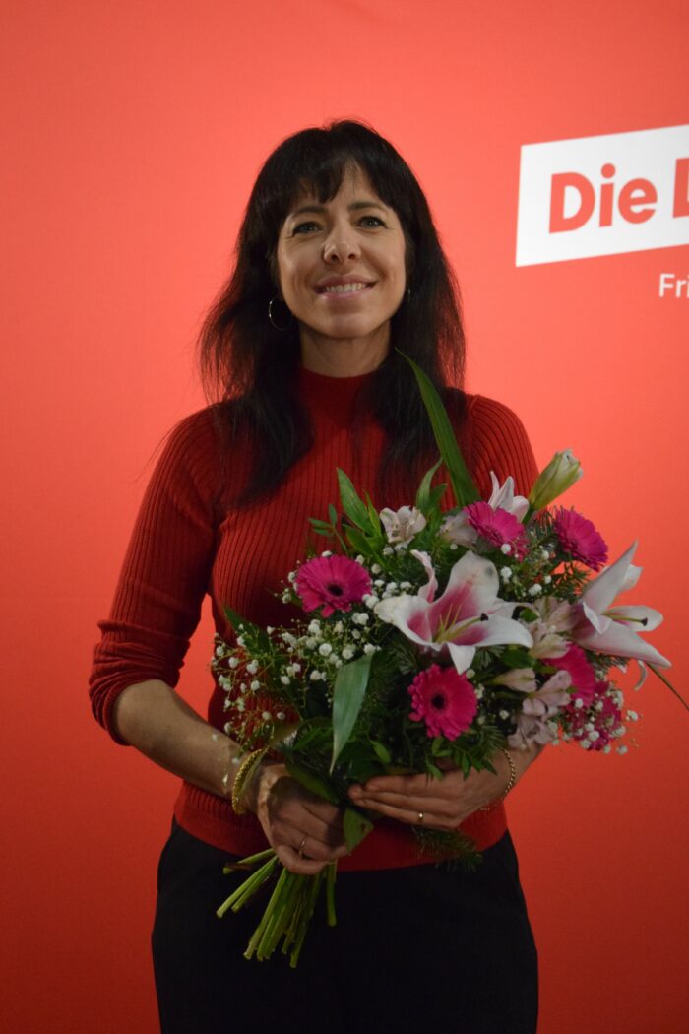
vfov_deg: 33.4
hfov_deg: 22.6
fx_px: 1722
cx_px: 344
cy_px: 517
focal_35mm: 60
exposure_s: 1/320
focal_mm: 40
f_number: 4.2
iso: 3200
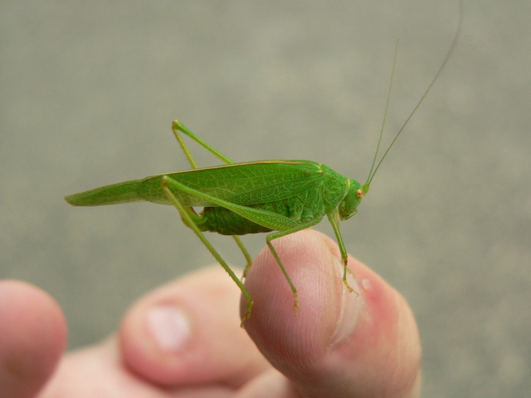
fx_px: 1013
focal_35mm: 66
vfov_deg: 22.3
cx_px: 266
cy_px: 199
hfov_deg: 29.4
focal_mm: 11
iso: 150
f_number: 2.8
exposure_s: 1/60
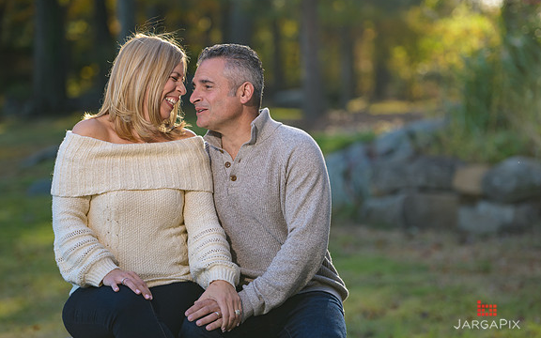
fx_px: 1755
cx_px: 271
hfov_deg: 17.5
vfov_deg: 11.0
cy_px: 168
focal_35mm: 119
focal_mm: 116
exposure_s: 1/500
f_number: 3.2
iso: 200
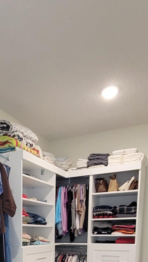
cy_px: 275
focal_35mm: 37
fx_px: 258
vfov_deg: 44.1
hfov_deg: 30.7
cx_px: 17
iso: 320
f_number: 2.2
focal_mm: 2.2
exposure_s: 1/40
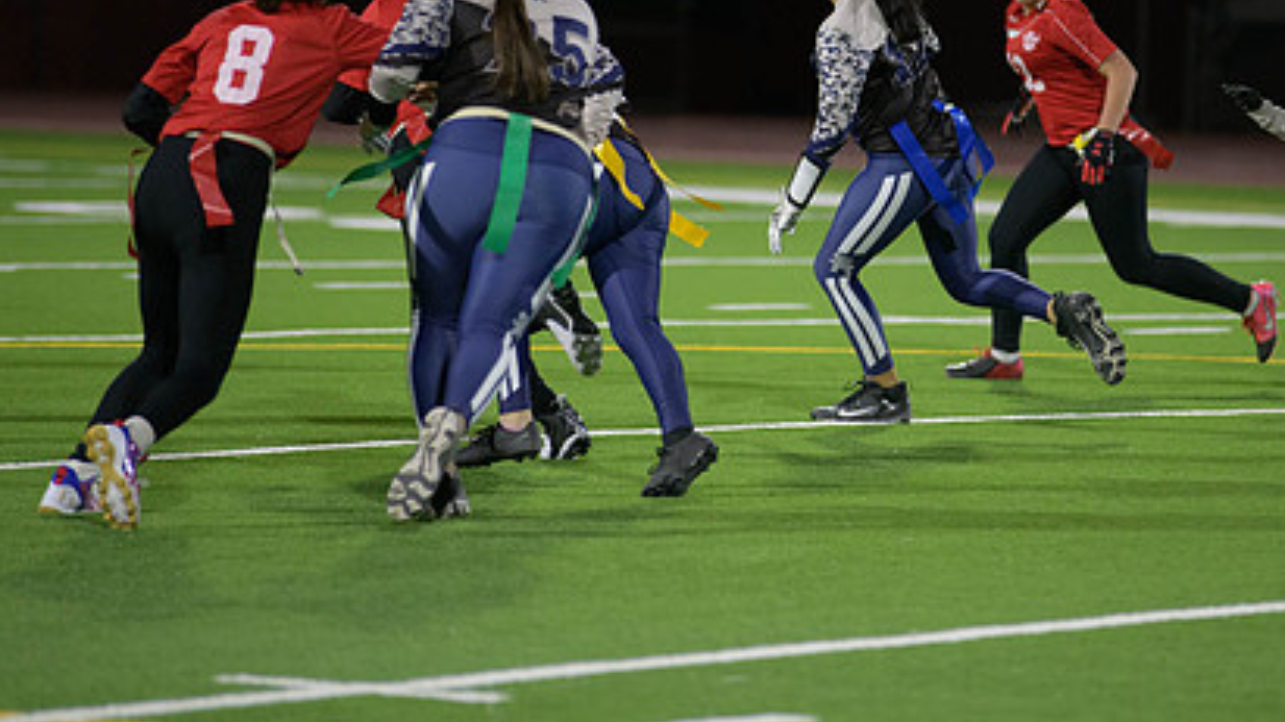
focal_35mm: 296
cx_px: 797
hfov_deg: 7.3
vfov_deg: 4.1
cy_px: 152
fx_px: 10084
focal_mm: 200
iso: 2800
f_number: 2.8
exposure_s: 1/640
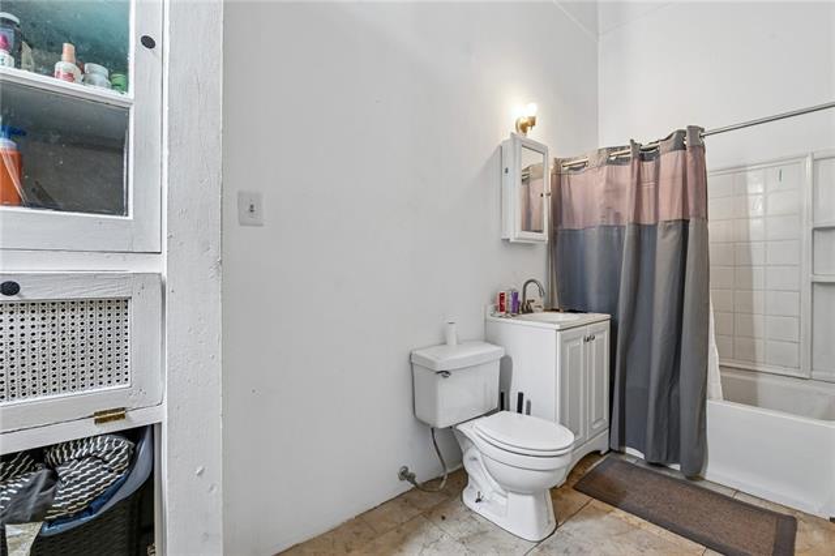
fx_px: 371
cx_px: 418
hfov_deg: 96.8
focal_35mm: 16
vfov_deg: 73.7
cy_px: 278
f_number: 11
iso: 400
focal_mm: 16
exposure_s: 1/3.33
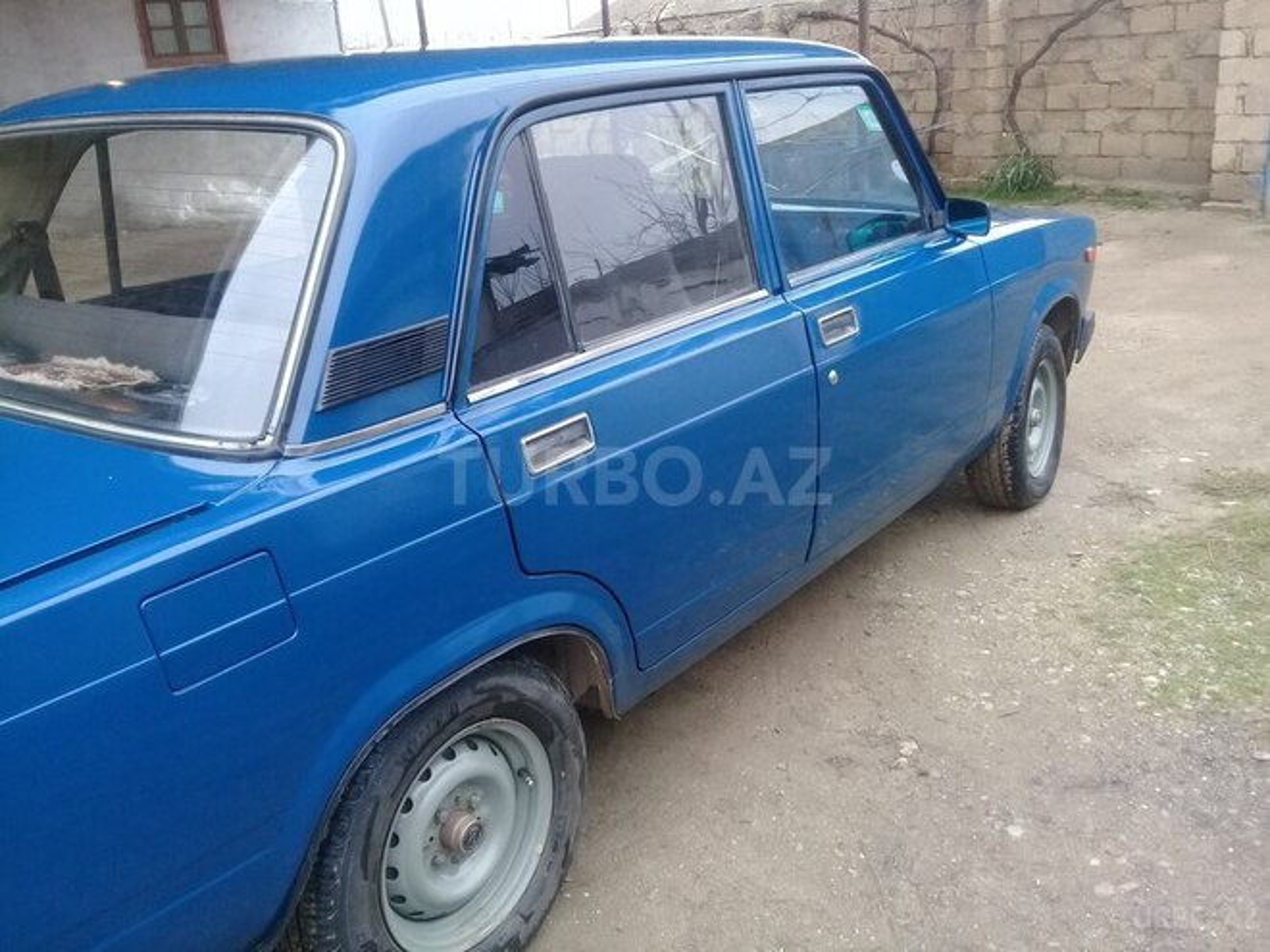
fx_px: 1137
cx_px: 635
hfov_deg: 58.4
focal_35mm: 31
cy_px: 476
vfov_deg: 45.4
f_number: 2.2
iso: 100
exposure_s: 1/100
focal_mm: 3.3
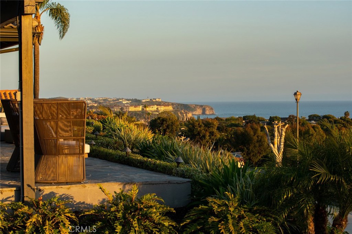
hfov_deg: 23.9
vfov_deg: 16.1
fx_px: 831
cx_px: 176
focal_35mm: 85
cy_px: 117
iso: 640
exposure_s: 1/250
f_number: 9.5
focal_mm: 85
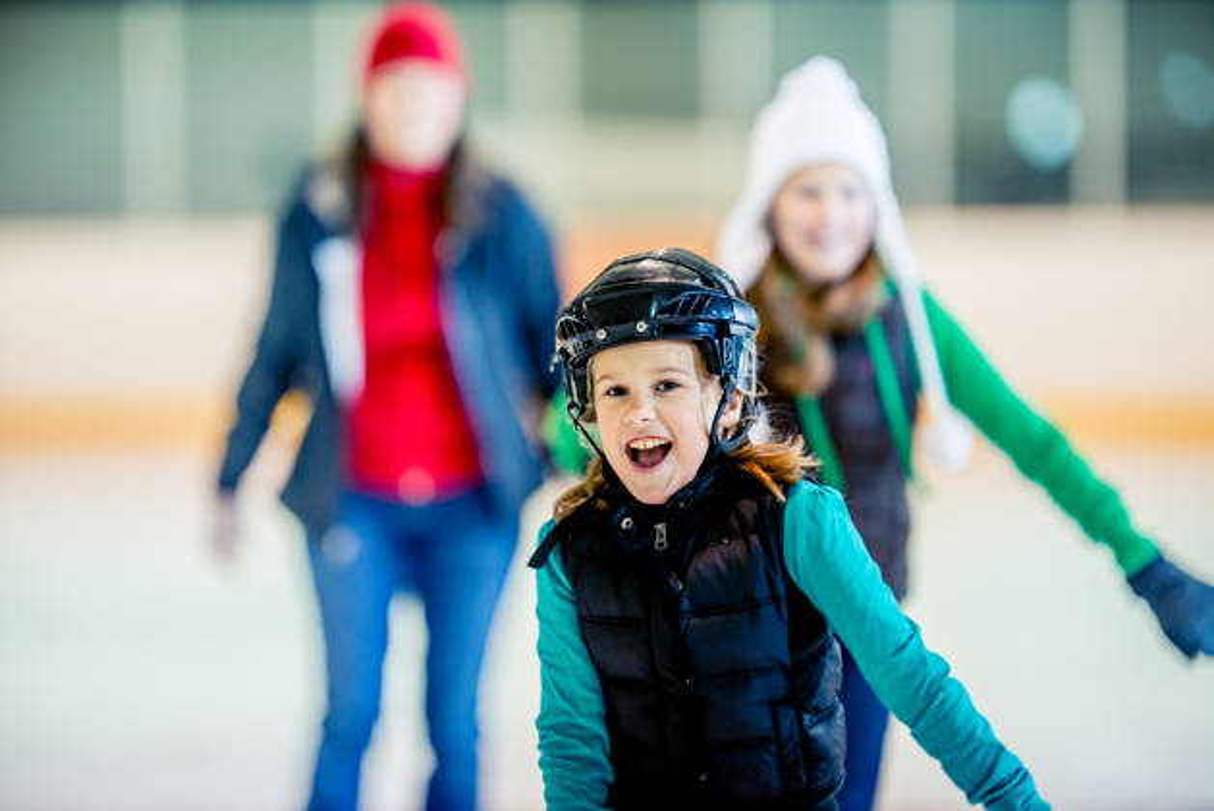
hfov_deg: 10.3
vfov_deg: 6.9
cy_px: 406
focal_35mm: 200
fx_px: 6747
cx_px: 607
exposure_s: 1/400
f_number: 2
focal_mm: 200
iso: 1000
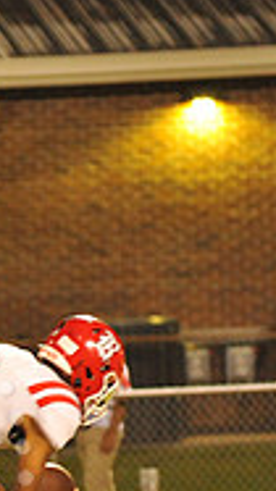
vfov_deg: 3.3
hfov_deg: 1.9
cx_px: -218
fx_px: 8481
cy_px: 483
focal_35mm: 651
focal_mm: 200
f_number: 5
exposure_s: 1/160
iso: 5000
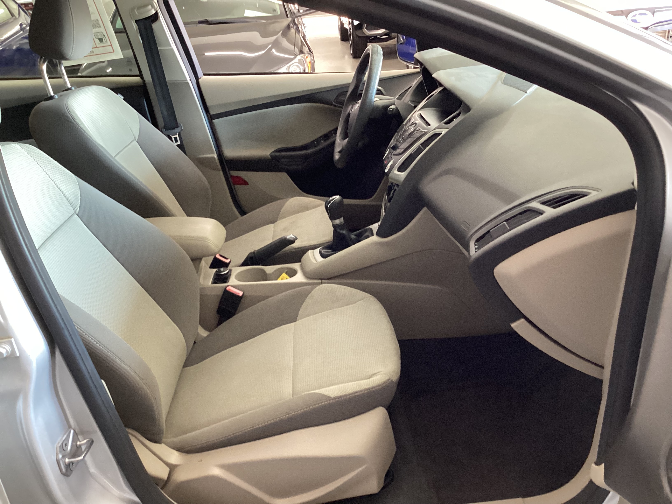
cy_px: 252
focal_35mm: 31
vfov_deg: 45.4
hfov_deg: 58.4
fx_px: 602
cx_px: 336
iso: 320
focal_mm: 3.3
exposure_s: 1/60
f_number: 2.4
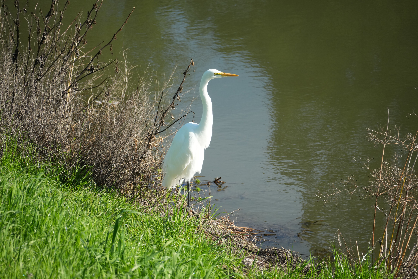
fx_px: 3483
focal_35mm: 300
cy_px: 140
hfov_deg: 6.9
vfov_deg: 4.6
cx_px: 209
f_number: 7.1
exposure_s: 1/1000
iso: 640
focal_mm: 300
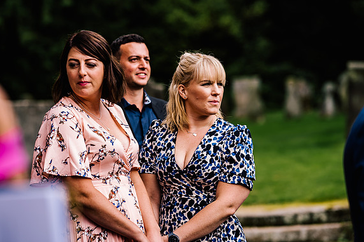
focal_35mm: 137
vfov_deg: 10.0
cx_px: 180
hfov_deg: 15.0
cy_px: 121
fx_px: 1385
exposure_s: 1/250
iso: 50
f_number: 3.2
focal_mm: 135
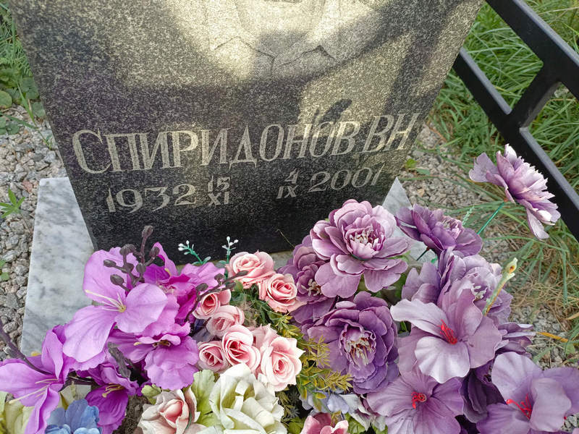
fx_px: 418
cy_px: 217
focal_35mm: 25
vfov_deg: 54.9
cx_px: 290
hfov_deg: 69.4
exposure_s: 1/112
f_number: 1.69
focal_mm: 4.76
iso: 112
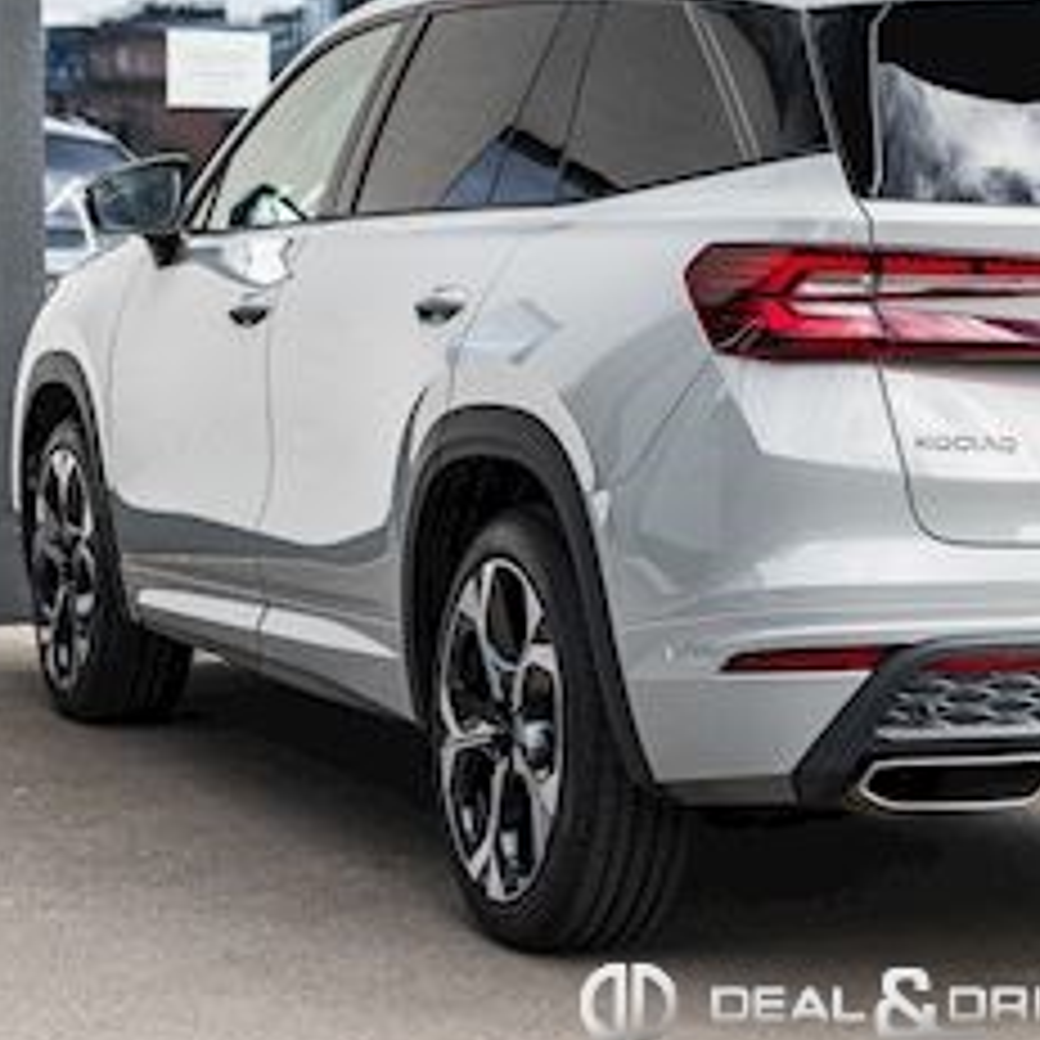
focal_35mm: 82
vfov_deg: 21.1
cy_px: 437
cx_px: 851
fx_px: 2787
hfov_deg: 20.9
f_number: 5
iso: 90
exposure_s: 1/60
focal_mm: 53
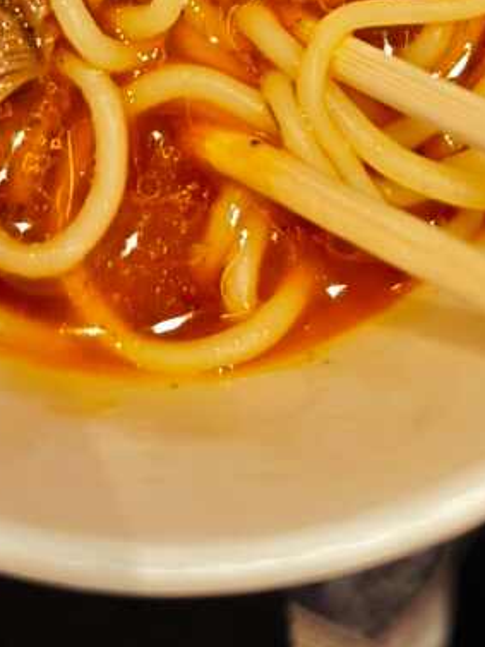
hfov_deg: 18.9
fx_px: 1456
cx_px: 192
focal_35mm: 78
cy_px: -309
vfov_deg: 21.3
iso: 1600
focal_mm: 6.55
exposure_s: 1/1000
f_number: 1.62
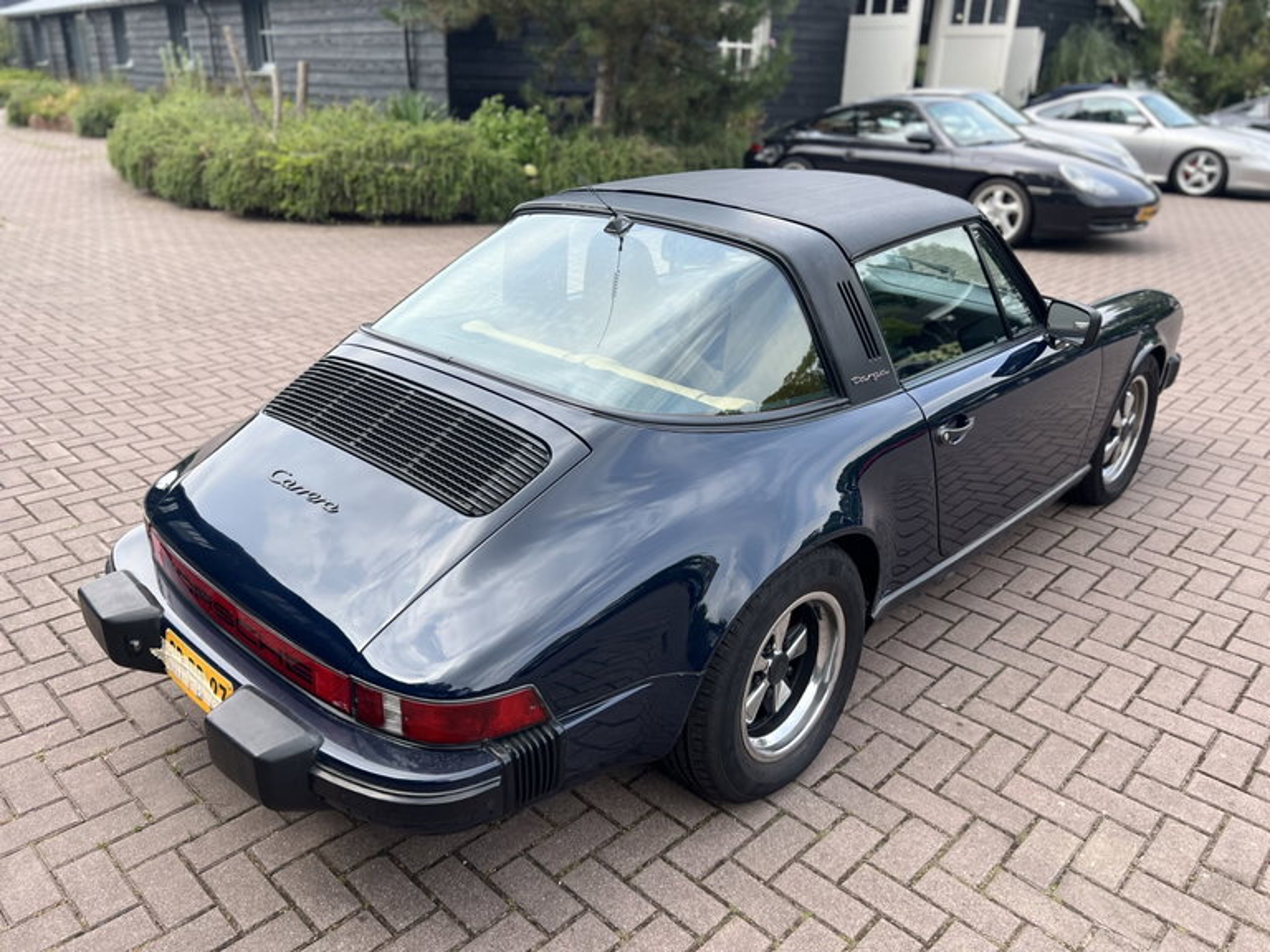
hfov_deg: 67.3
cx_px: 635
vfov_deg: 53.1
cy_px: 476
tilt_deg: -22.6
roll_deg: -2.1
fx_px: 954
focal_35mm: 26
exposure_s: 1/873
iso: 50
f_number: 1.5
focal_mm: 5.7
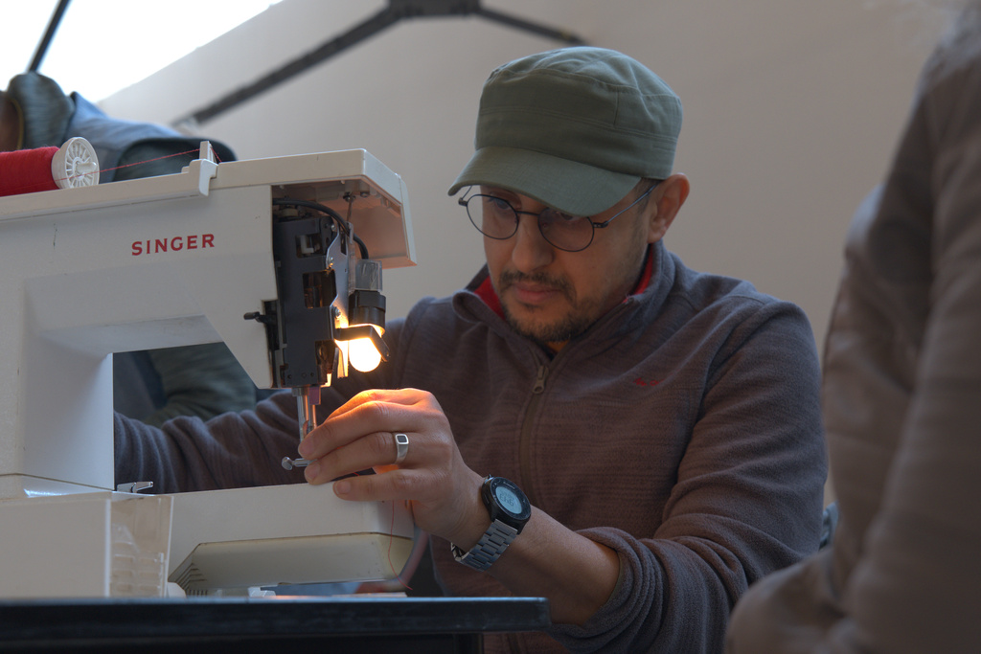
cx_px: 490
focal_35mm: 64
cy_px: 327
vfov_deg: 21.2
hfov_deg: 31.4
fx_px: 1744
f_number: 5.6
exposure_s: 1/60
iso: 1000
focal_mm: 60
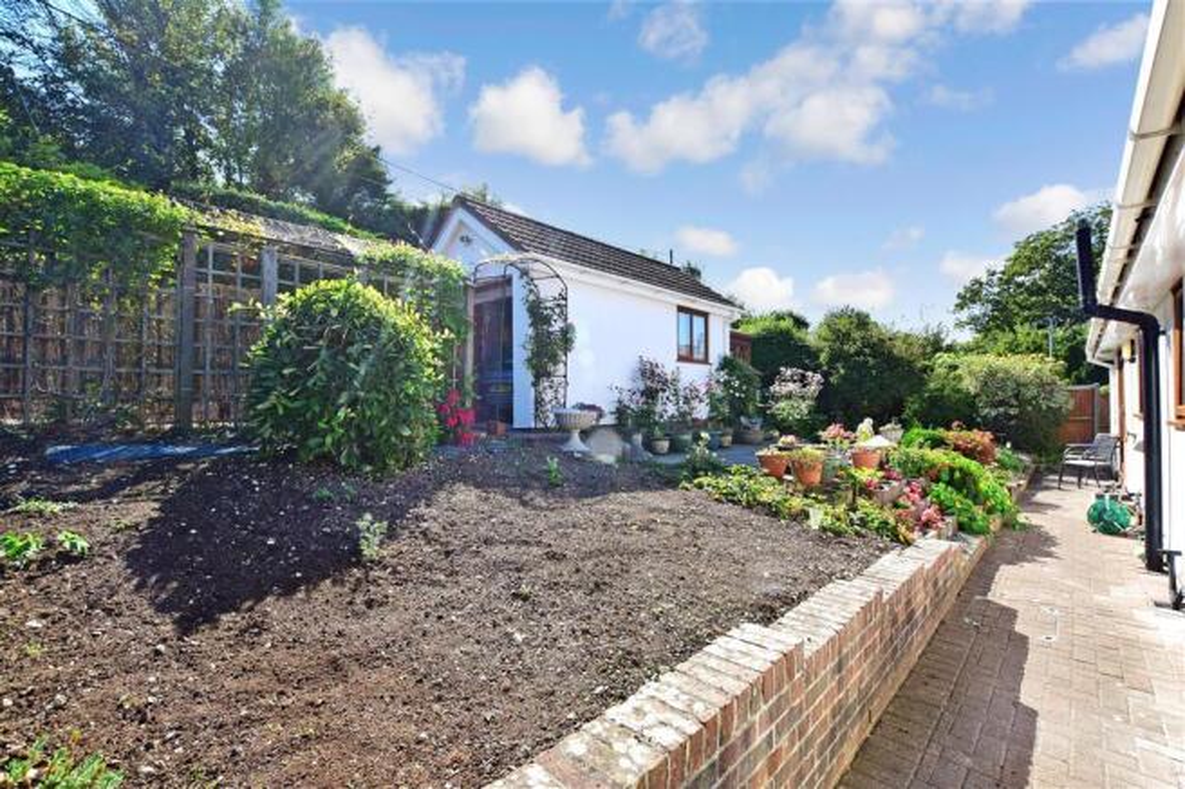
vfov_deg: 77.3
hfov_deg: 100.4
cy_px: 394
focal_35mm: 15
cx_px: 592
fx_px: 494
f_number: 10
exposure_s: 1/400
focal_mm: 10
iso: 400
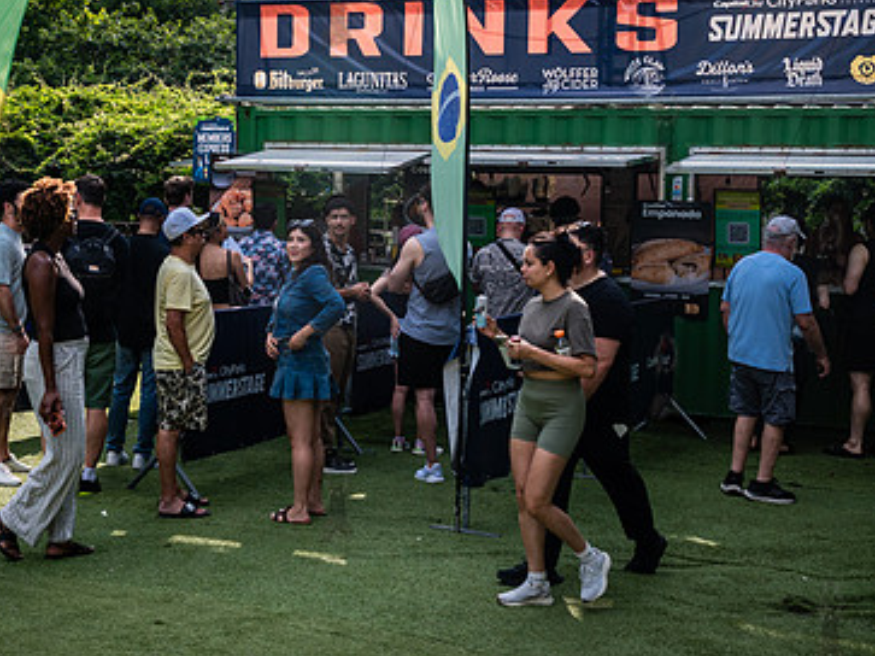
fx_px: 1440
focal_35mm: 57
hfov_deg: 33.5
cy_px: 250
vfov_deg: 25.6
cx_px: 295
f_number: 4.5
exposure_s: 1/1250
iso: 640
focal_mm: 35
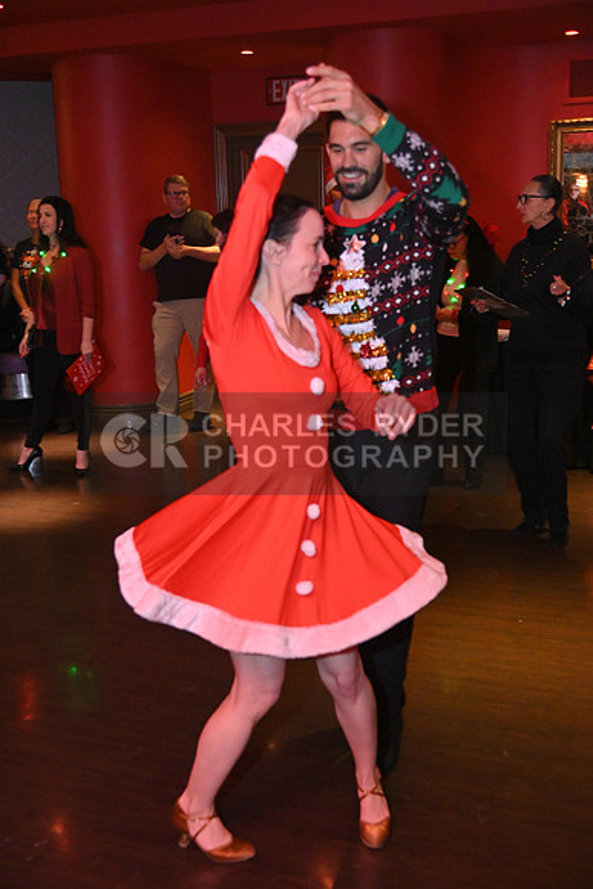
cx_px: 296
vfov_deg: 44.5
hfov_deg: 30.5
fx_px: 1086
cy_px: 444
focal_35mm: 44
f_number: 4
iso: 4000
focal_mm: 44
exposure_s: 1/100
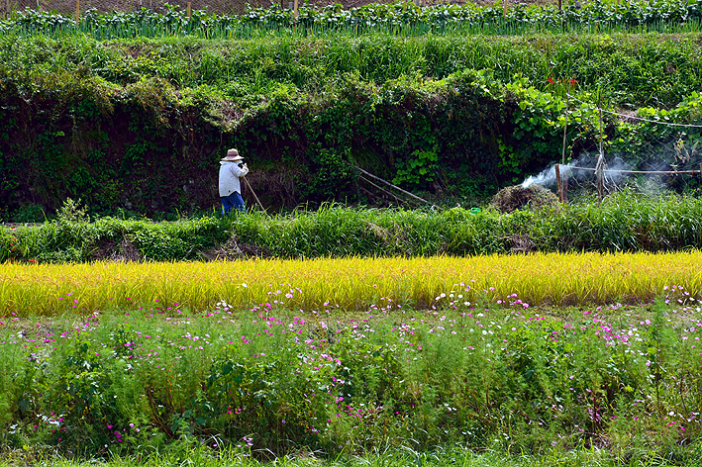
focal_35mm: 300
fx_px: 5847
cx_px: 351
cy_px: 234
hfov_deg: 6.9
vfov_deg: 4.6
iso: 400
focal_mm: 300
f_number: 10
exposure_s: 1/640
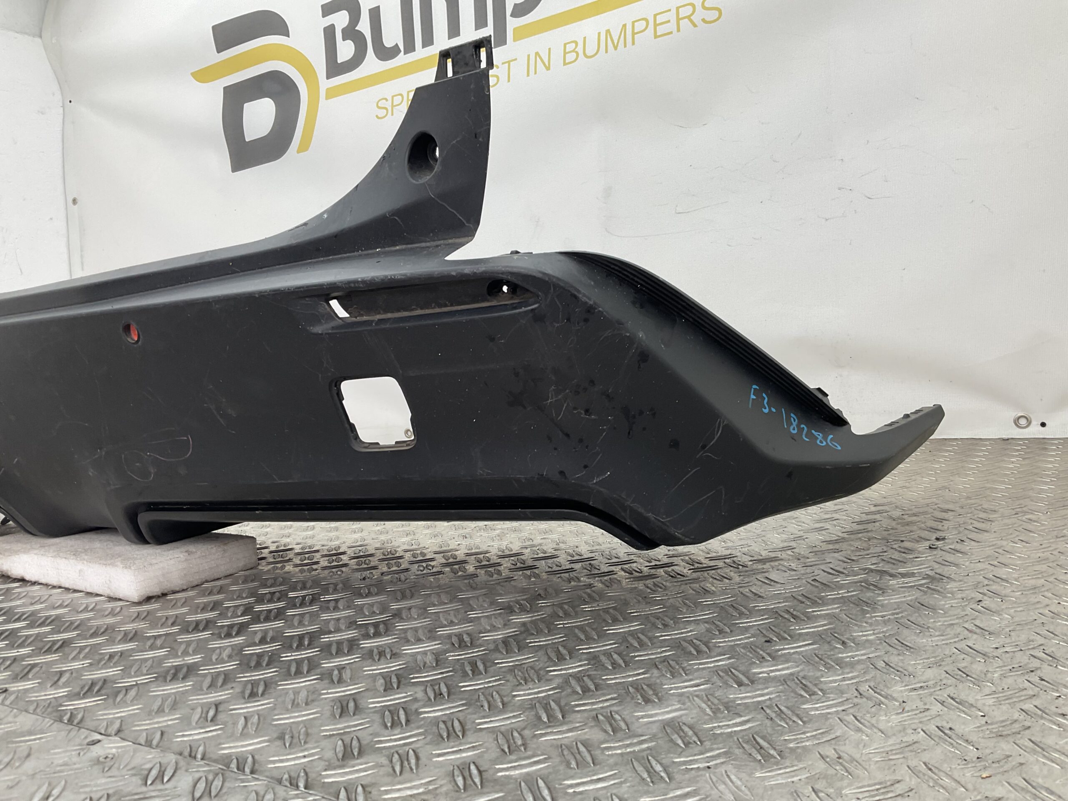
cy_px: 400
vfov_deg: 48.2
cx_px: 534
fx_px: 895
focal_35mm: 29
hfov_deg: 61.7
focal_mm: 3
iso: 25
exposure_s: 1/120
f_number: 1.8
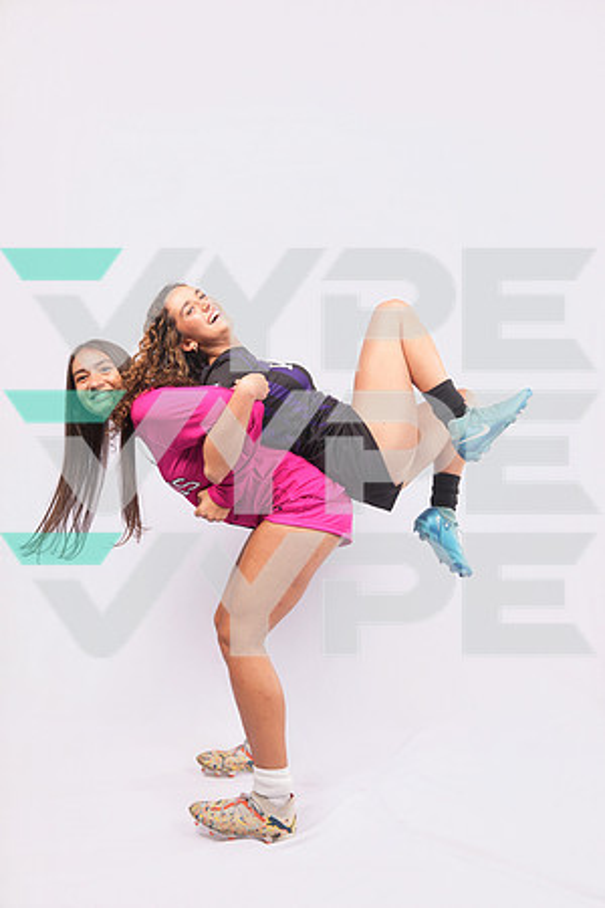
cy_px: 454
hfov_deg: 43.6
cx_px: 302
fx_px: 756
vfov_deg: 61.9
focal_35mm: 30
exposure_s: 1/200
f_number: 7.1
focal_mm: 30
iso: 160
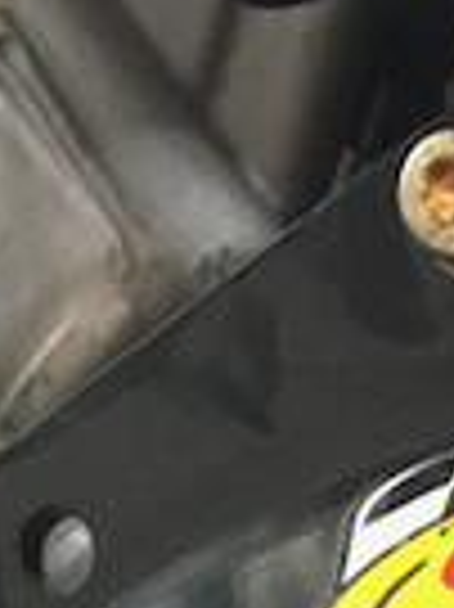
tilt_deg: -10.4
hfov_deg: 6.6
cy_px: 2085
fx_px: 3853
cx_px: 841
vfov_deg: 7.4
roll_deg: -2.2
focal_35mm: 220
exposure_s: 1/24
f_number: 2.2
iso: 200
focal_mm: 4.15
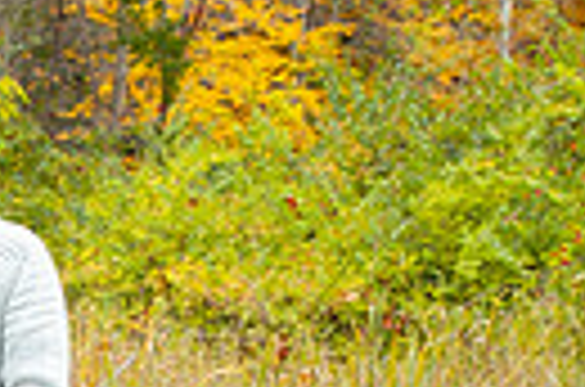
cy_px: 423
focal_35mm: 152
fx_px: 2464
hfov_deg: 13.2
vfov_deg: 8.9
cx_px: -104
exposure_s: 1/160
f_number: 4.5
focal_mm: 34
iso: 400
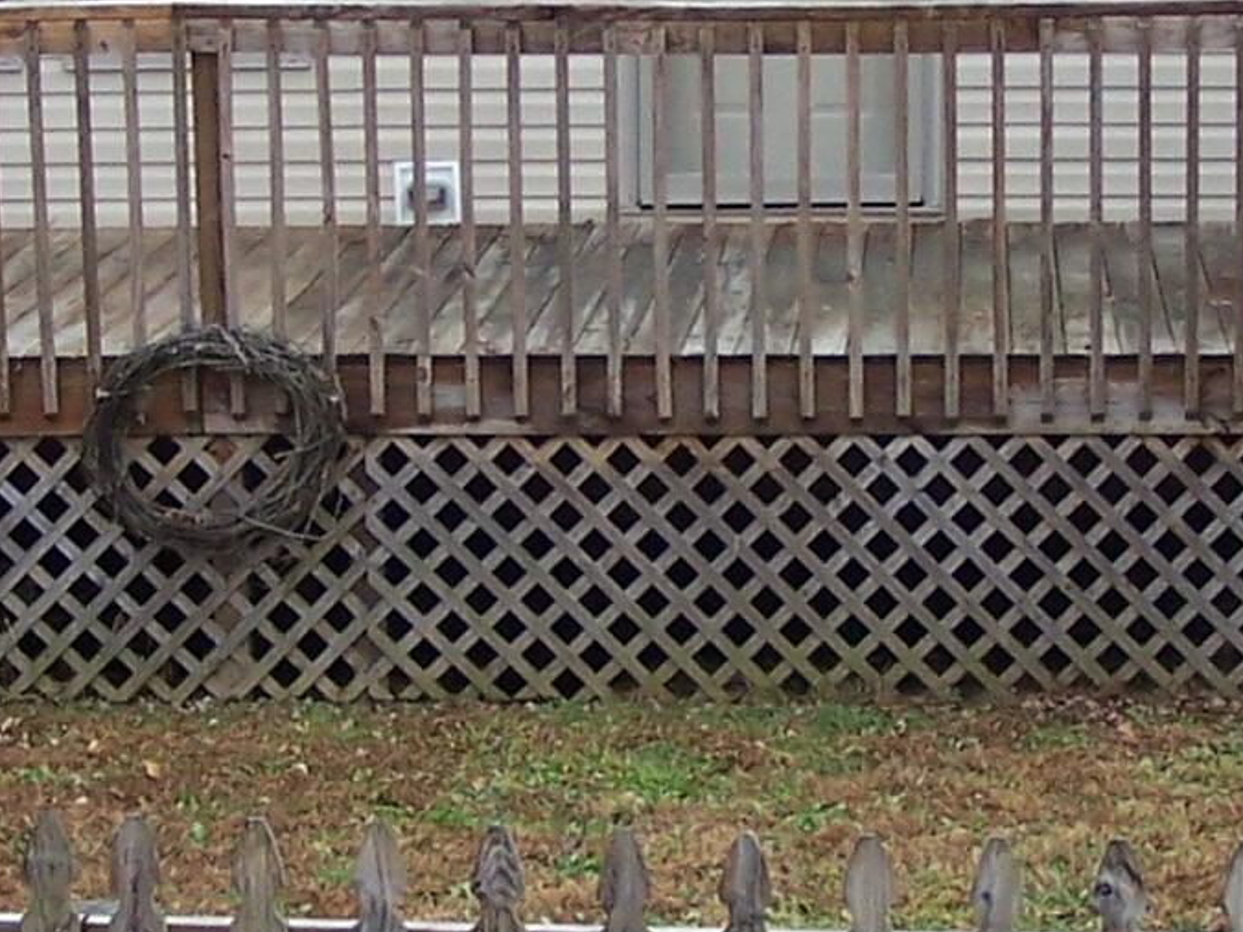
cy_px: 453
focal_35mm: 145
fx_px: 5206
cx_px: 805
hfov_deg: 13.6
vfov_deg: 10.2
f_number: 2.8
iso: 80
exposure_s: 1/250
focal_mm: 6.3
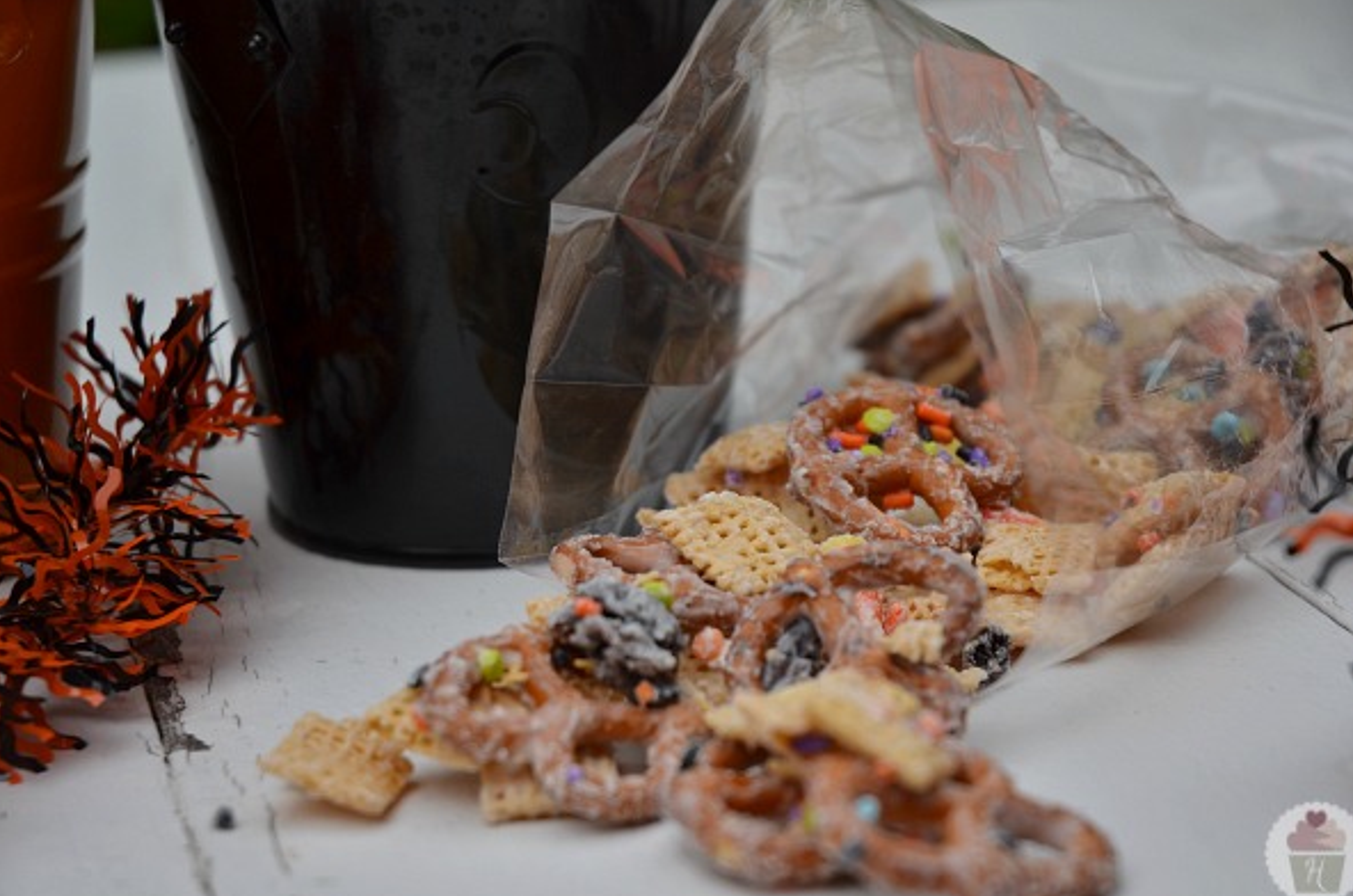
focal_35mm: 110
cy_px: 449
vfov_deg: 12.4
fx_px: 4125
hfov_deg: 18.6
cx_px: 672
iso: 160
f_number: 4.5
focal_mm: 70
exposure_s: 1/250
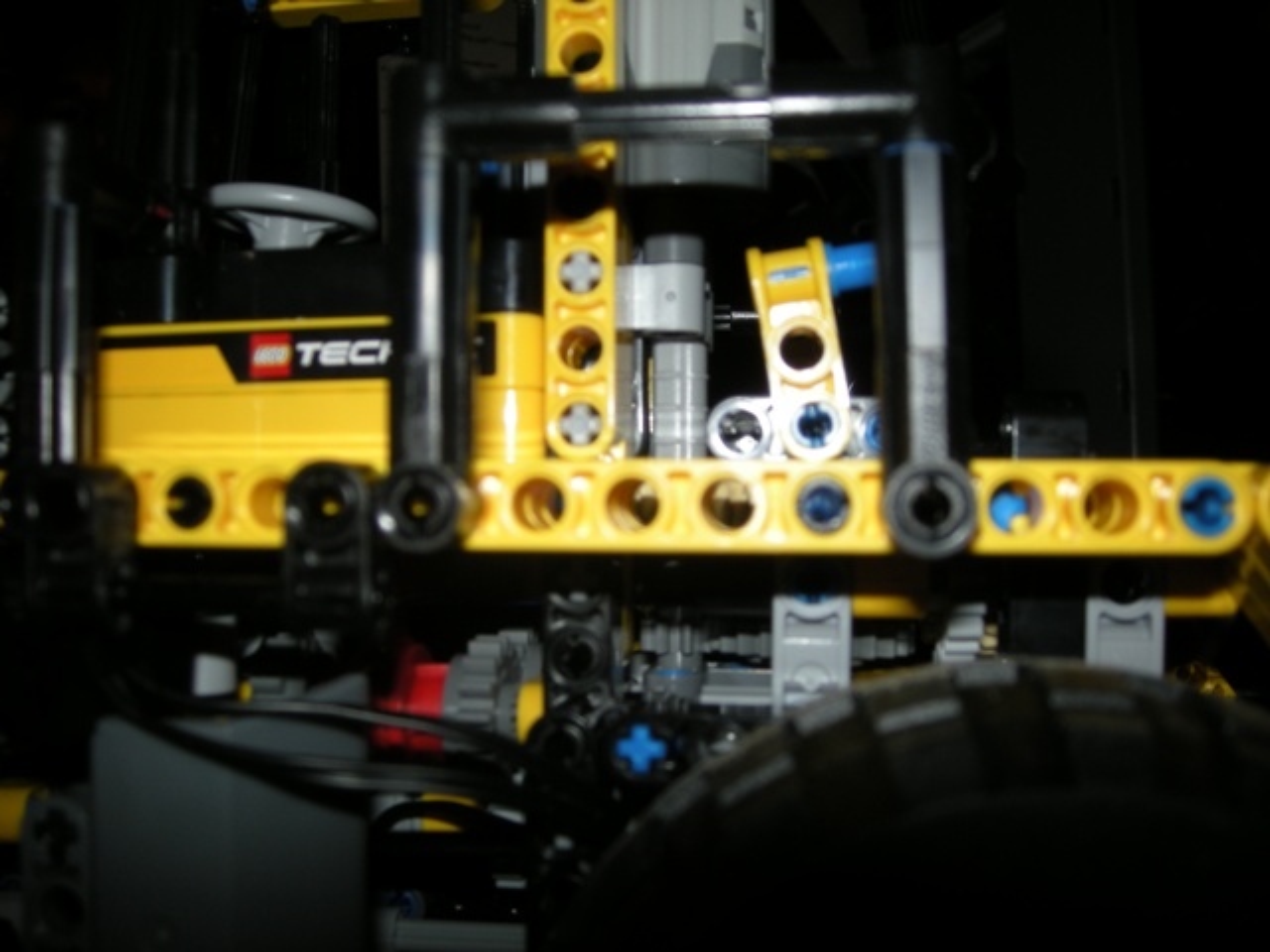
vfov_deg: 40.7
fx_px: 1284
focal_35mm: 35
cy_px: 476
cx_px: 635
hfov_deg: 52.6
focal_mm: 5.7
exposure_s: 1/60
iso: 64
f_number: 5.7
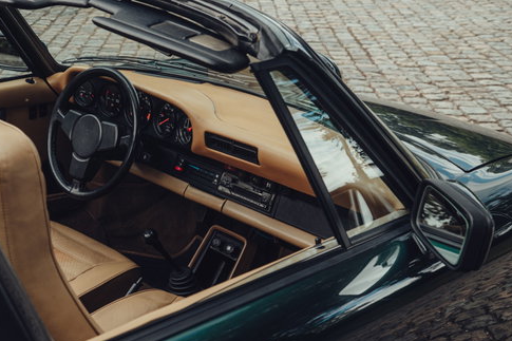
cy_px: 177
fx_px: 810
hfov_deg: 34.1
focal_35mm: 57
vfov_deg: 23.8
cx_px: 111
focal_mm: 36
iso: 200
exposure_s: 1/125
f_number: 5
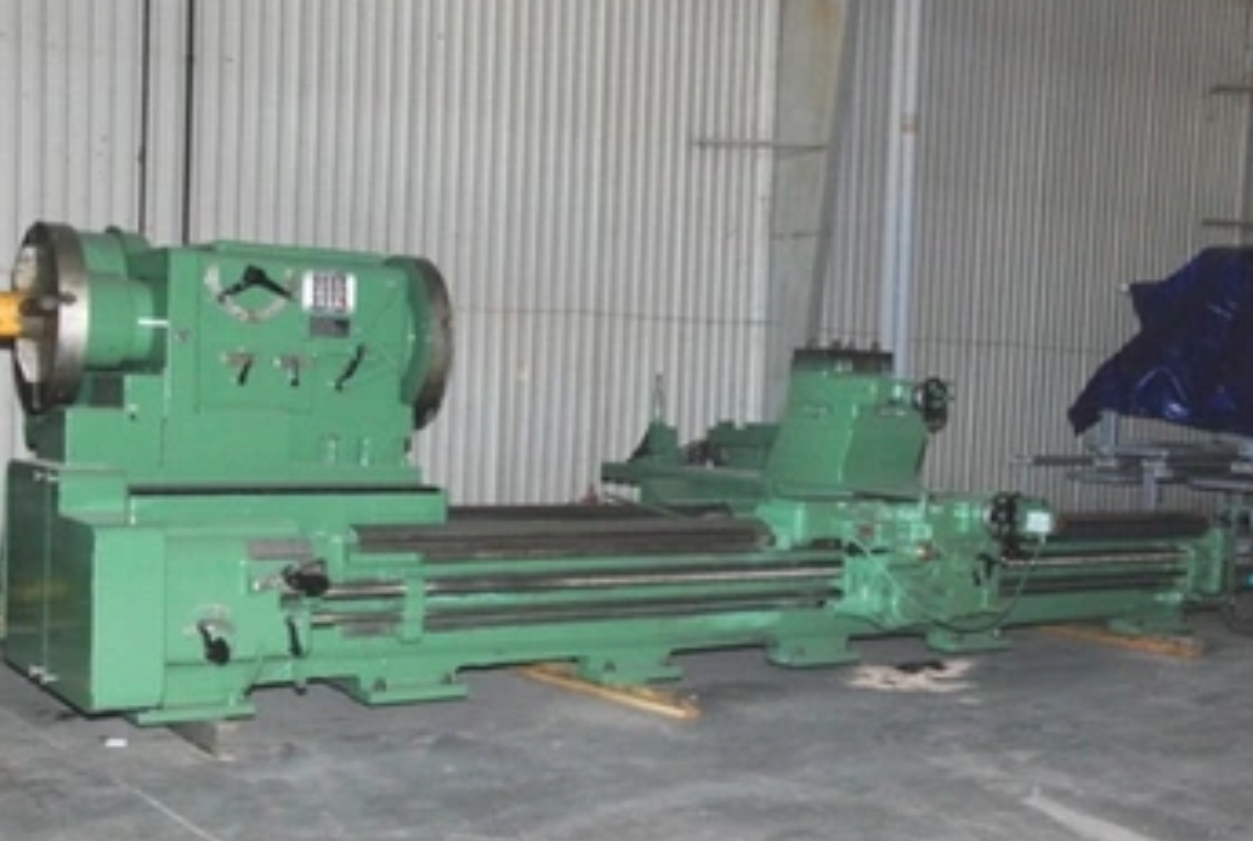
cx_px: 605
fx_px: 1520
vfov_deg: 30.9
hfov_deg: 44.8
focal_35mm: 44
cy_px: 437
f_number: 8
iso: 1600
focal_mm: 25
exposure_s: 1/60
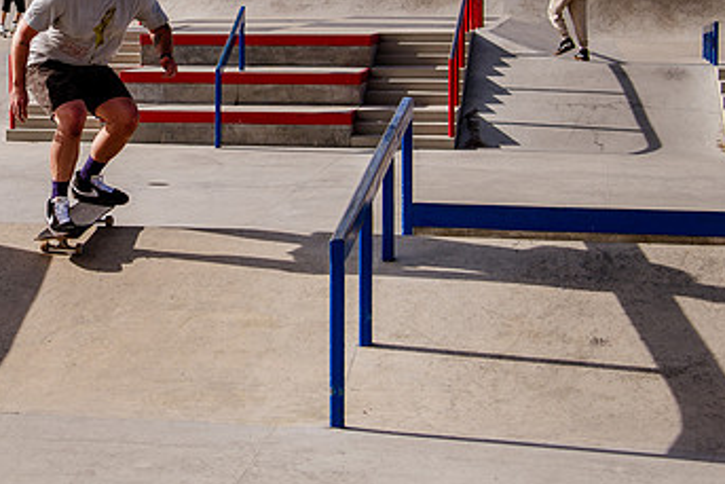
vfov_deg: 14.1
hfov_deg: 20.7
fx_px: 1934
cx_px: 45
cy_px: 49
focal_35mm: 96
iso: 200
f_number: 5
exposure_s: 1/1000
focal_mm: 38
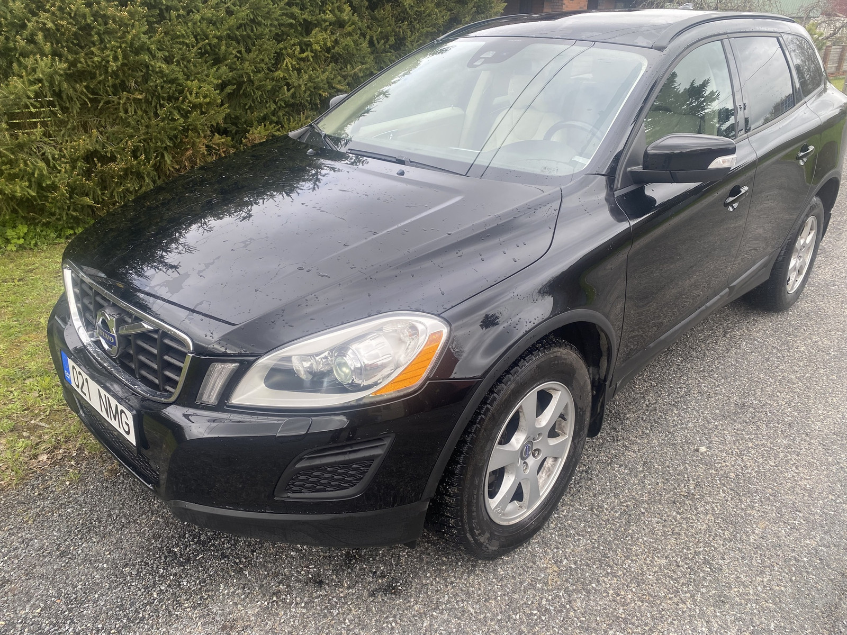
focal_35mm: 26
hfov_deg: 67.3
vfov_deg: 53.1
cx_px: 424
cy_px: 318
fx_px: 636
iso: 32
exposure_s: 1/594
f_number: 1.8
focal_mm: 4.25
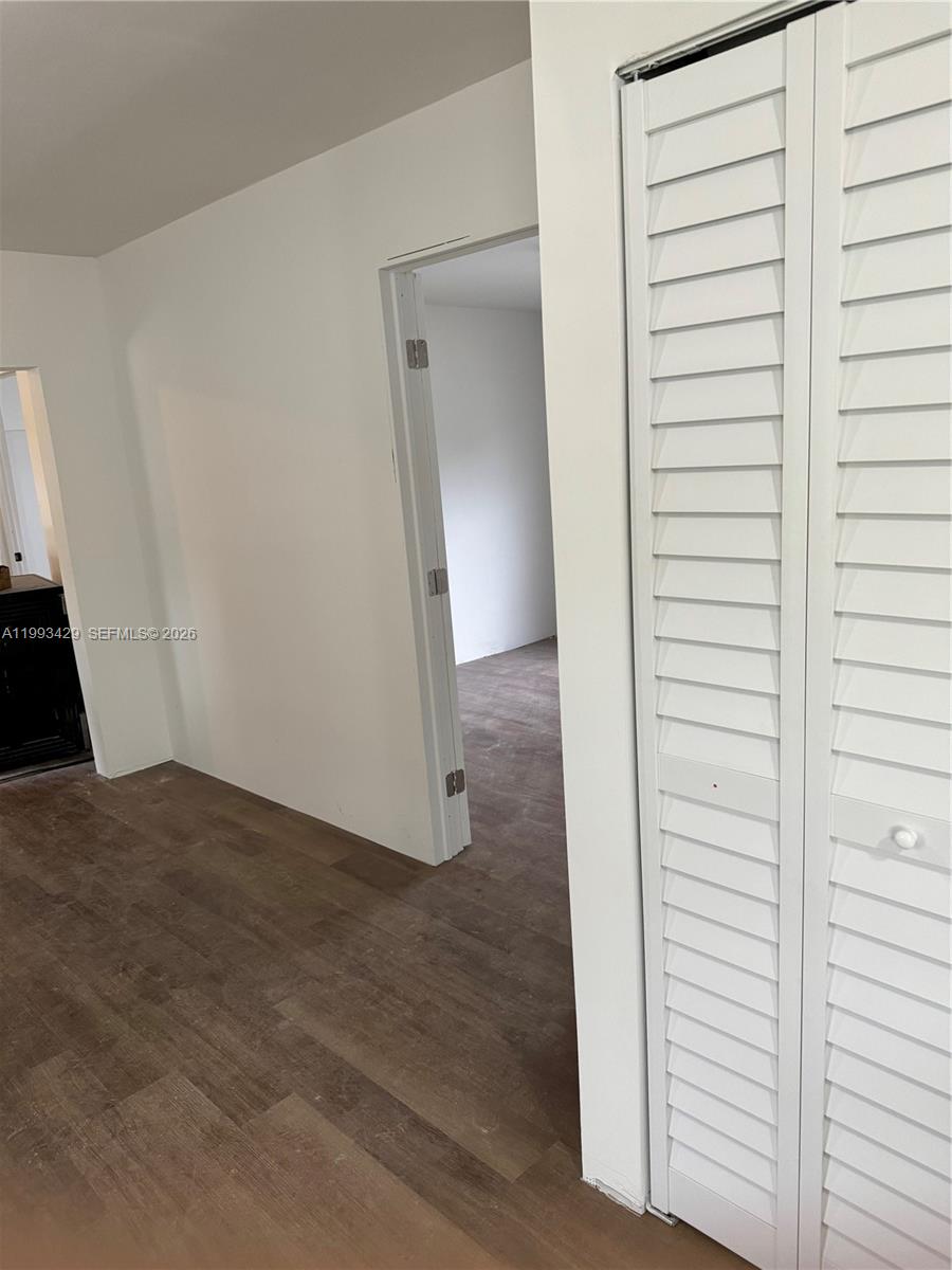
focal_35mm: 24
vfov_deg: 71.6
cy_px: 635
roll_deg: +4.0
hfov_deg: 56.8
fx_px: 880
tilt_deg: -12.7
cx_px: 476
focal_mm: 6.86
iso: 320
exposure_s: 1/60
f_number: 1.78
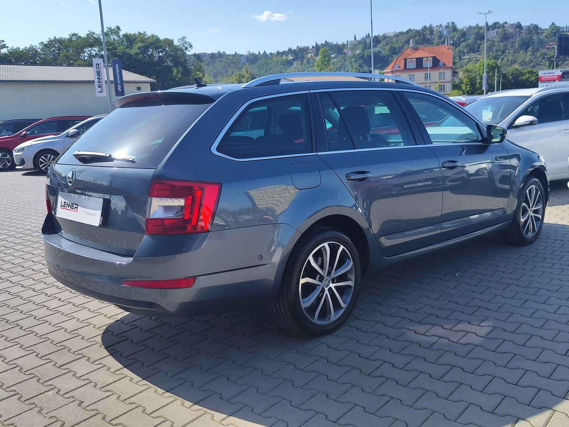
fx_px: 378
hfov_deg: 73.9
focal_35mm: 23
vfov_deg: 58.9
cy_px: 214
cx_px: 284
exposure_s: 1/810
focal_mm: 7.01
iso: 50
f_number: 1.69
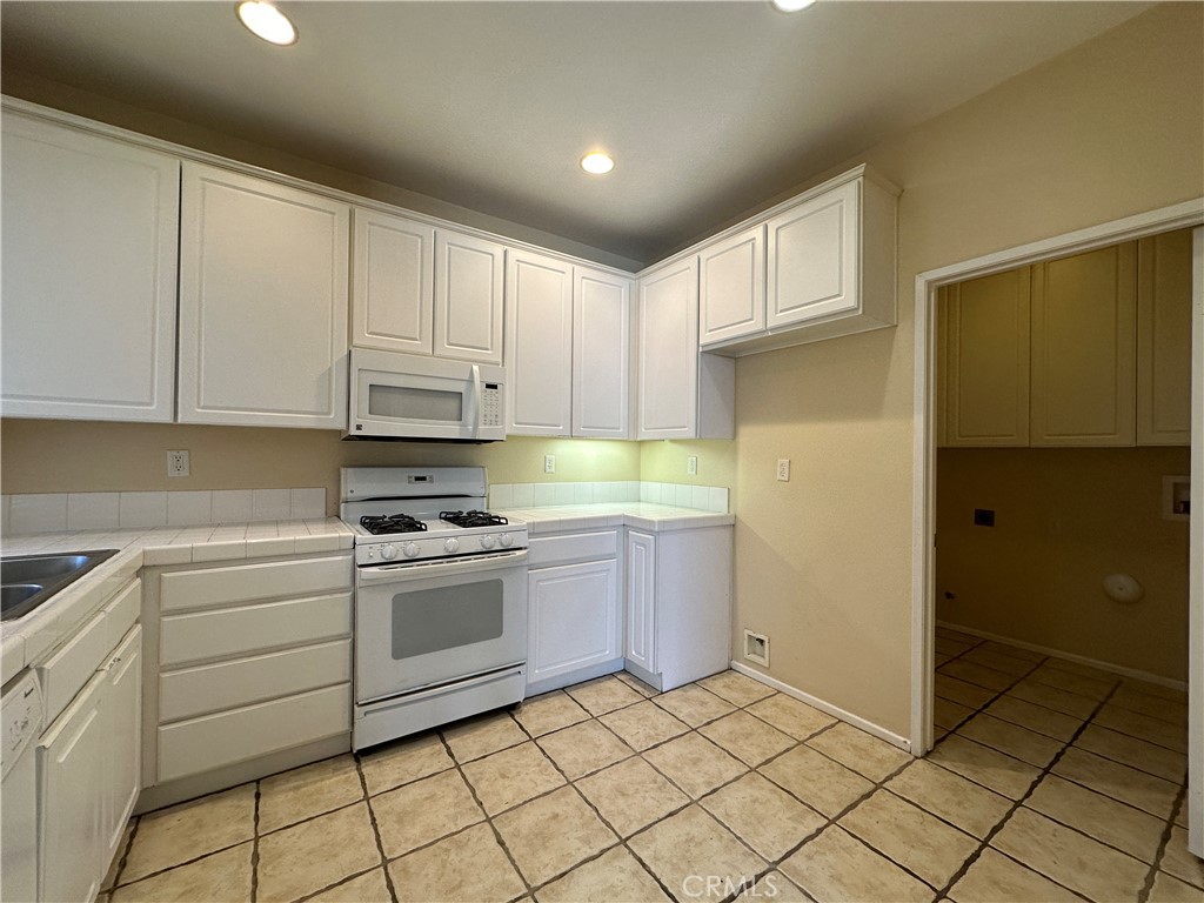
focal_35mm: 14
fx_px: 487
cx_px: 602
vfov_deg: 85.7
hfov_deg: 102.1
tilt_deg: +0.7
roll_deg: -1.4
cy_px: 452
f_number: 2.2
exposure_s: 1/120
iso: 160
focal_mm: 2.22
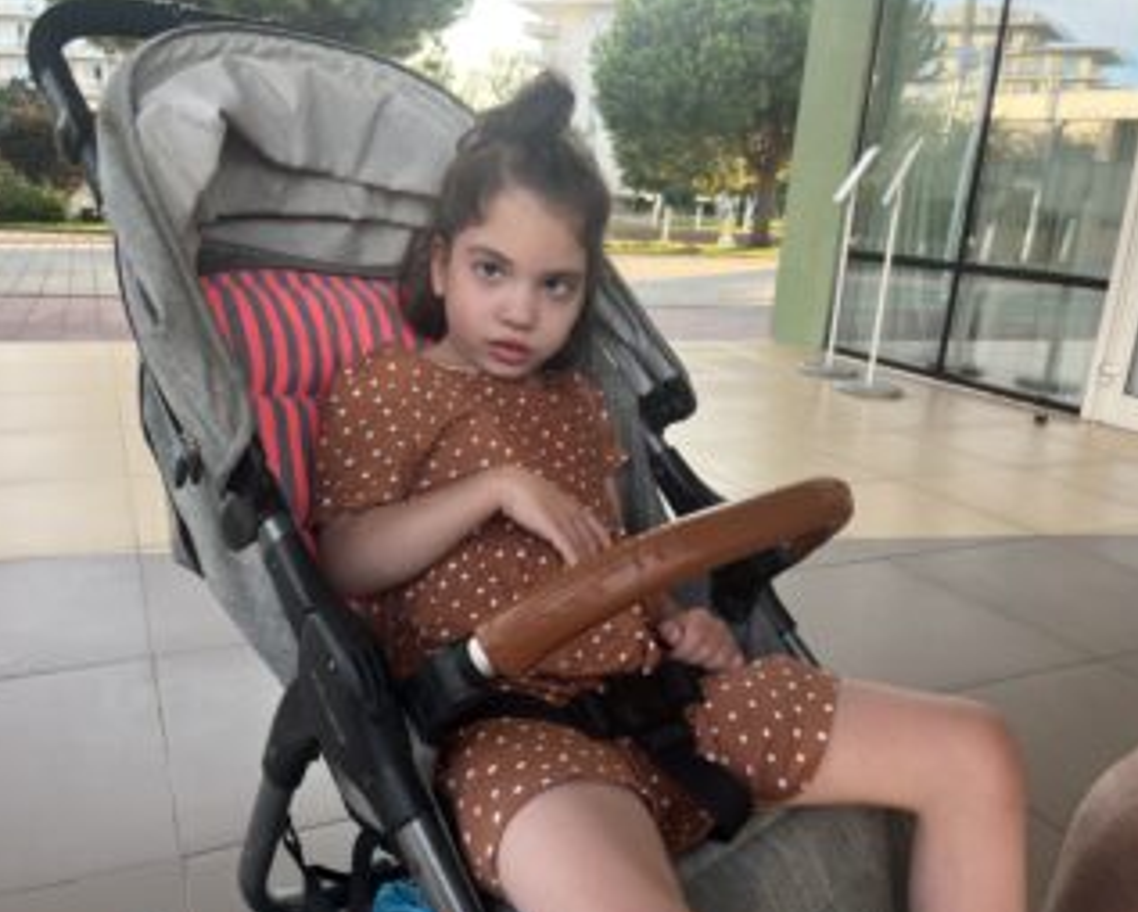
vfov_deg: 51.6
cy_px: 460
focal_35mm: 28
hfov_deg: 62.1
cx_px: 542
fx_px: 944
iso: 50
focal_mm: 5.1
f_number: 1.6
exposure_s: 1/187
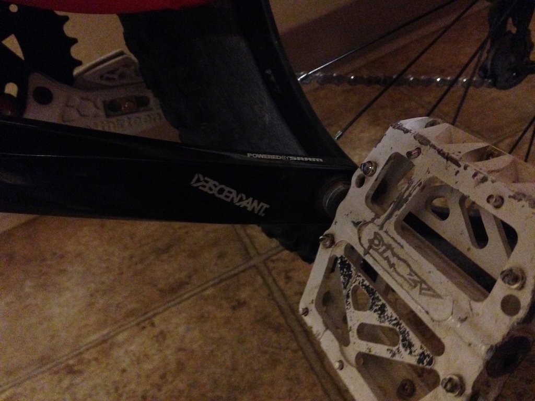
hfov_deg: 55.4
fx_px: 510
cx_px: 268
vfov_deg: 42.9
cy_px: 200
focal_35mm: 33
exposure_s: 1/15
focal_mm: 4.12
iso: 800
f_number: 2.4
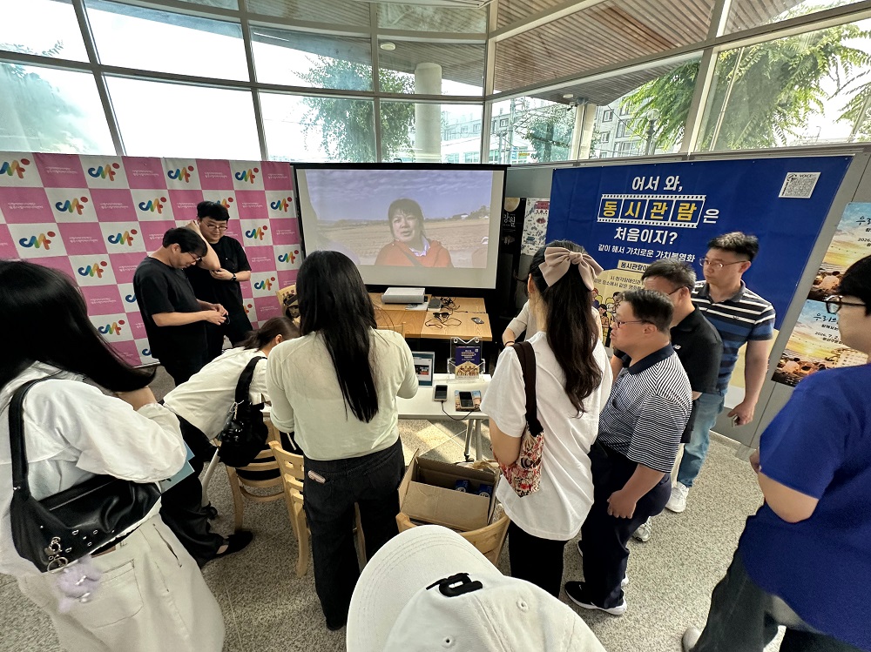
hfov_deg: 102.1
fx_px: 352
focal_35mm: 14
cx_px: 436
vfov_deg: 85.6
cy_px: 326
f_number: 2.2
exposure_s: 1/120
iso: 200
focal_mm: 2.22
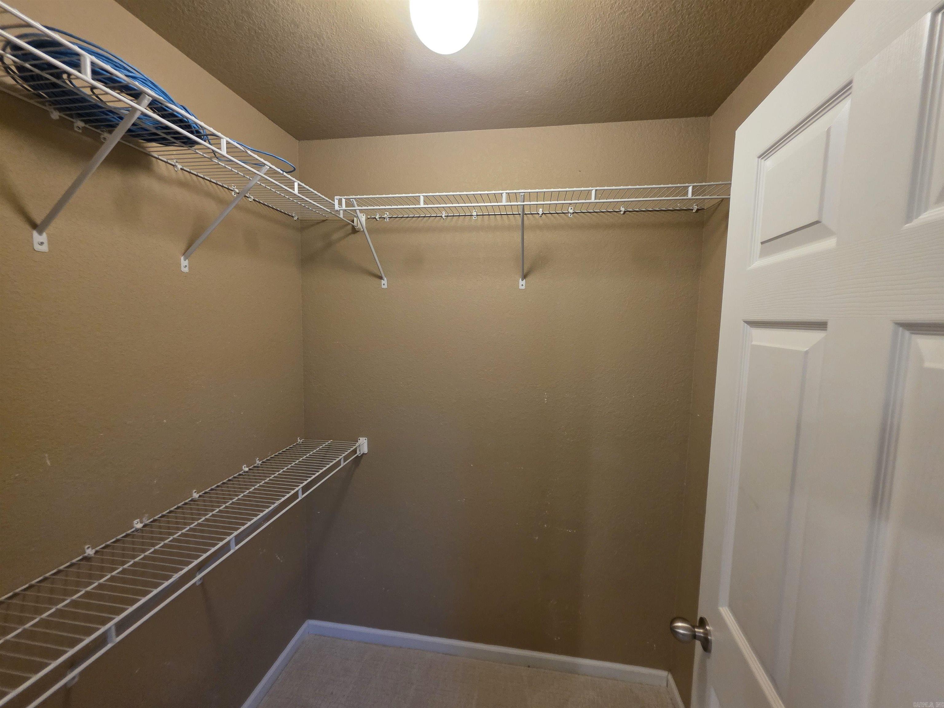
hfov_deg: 106.2
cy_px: 354
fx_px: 355
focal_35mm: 13
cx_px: 472
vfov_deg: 89.9
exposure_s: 1/60
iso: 400
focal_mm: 2.2
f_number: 1.9
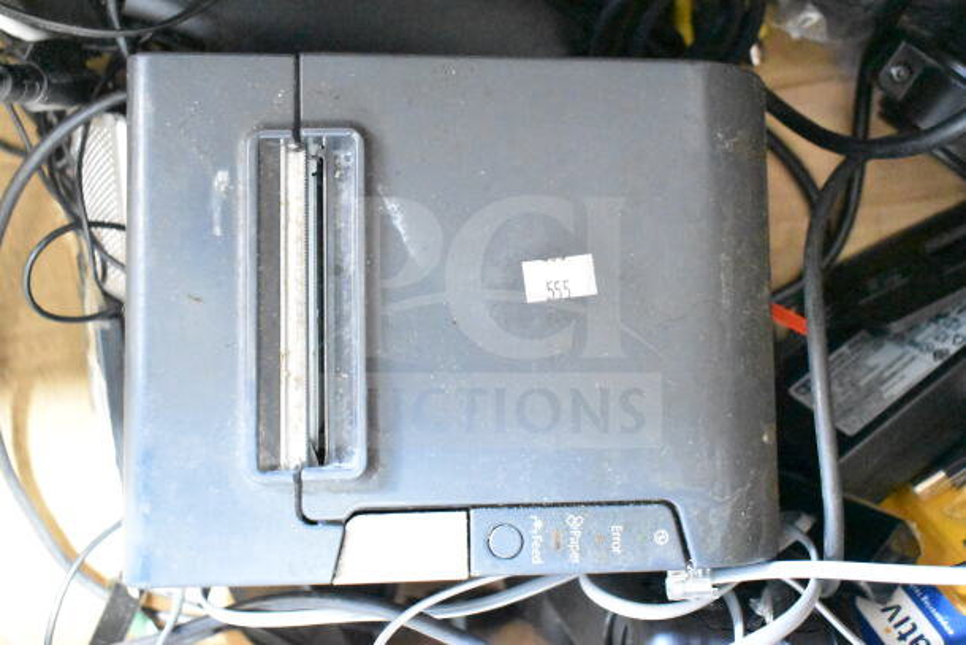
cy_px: 322
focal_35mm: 42
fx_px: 1127
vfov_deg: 31.9
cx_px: 483
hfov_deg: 46.4
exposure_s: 1/40
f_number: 4.2
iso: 25600
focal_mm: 28
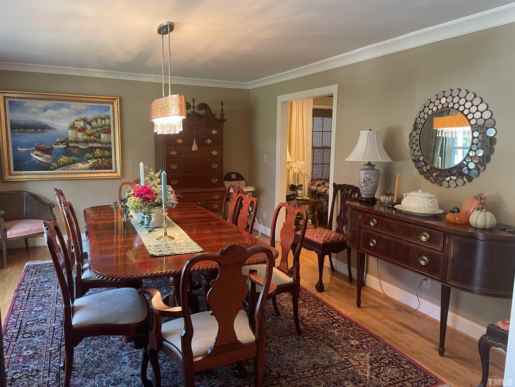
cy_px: 194
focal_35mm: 26
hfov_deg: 67.3
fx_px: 387
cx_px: 258
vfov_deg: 53.1
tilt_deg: -8.2
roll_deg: -0.8
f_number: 1.6
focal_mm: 4.2
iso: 160
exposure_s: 1/60
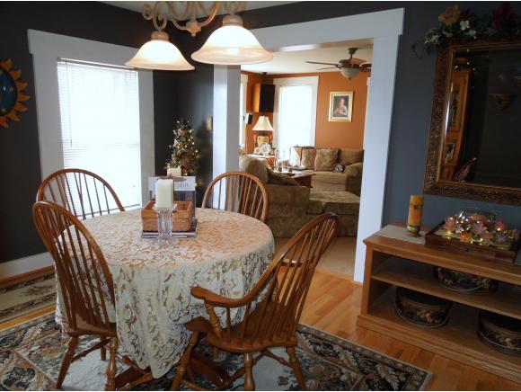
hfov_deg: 69.3
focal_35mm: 25
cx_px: 260
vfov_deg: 54.9
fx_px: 377
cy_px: 196
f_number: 3.3
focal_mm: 4.5
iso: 320
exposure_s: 1/40
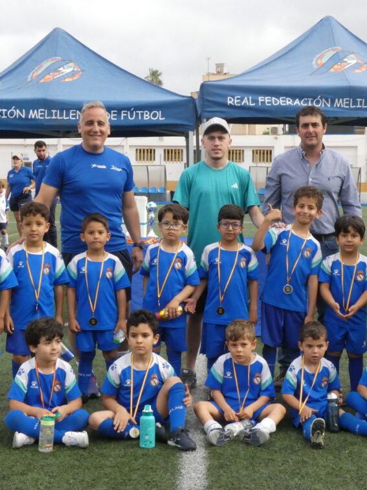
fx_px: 919
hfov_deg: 22.6
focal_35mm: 65
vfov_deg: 29.8
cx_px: 207
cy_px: 243
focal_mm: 8.6
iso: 800
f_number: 5.6
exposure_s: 1/800
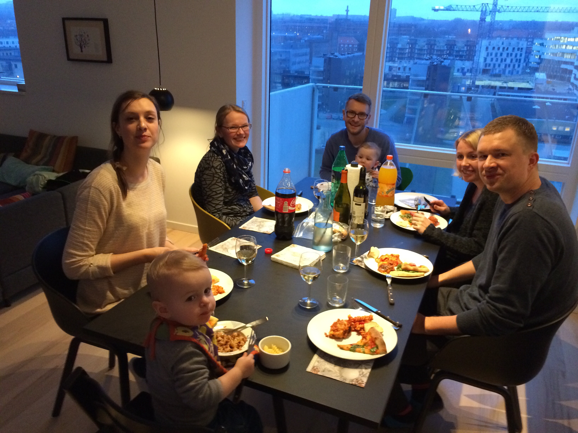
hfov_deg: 60.0
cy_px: 216
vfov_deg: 46.8
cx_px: 289
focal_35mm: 30
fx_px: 501
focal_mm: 4.12
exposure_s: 1/24
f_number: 2.2
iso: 320
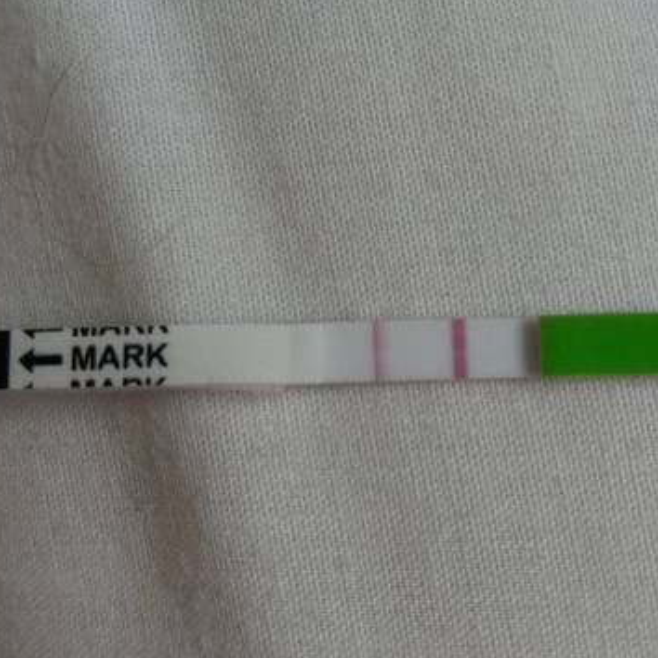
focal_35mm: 42
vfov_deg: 40.0
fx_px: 903
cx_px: 394
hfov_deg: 39.9
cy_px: 309
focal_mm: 3.7
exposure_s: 1/40
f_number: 1.9
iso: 80
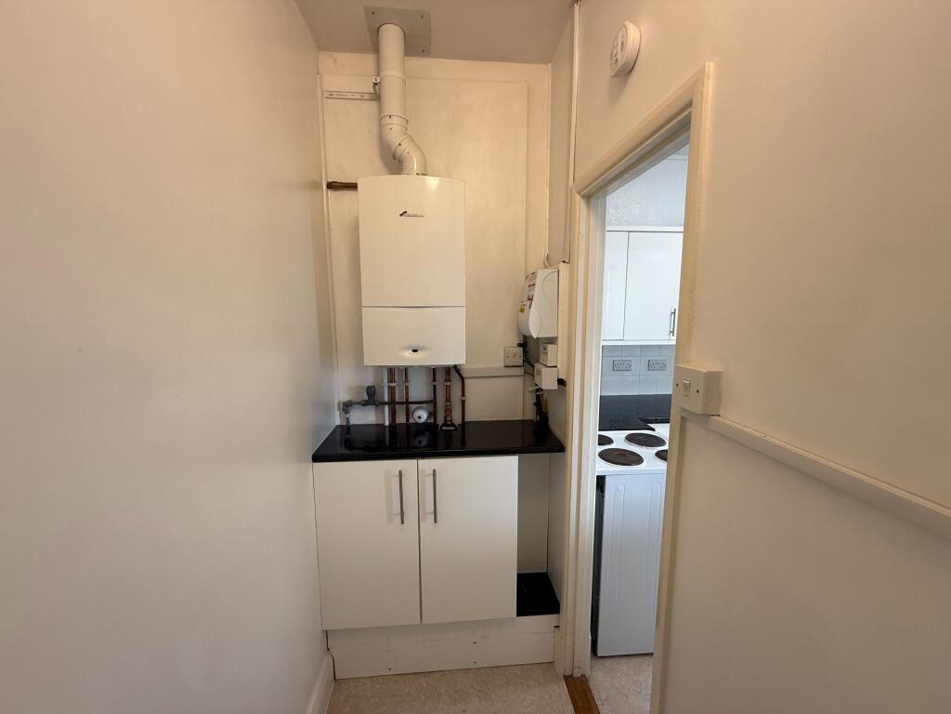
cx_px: 476
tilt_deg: -6.5
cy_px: 357
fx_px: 385
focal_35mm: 14
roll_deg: -0.1
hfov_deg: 102.1
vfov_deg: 85.7
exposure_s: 1/99
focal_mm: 2.22
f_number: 2.2
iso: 100
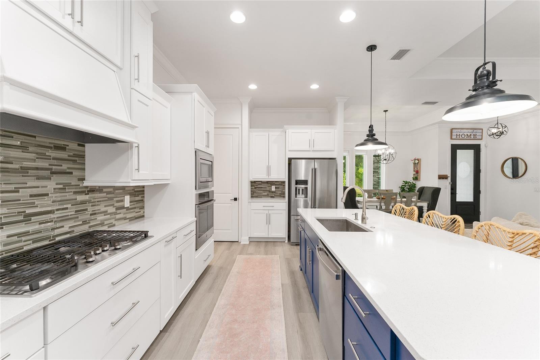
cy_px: 180
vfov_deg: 81.2
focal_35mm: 14
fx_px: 210
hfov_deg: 104.3
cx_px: 270
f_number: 7.1
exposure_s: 1/30
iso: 1250
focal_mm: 14
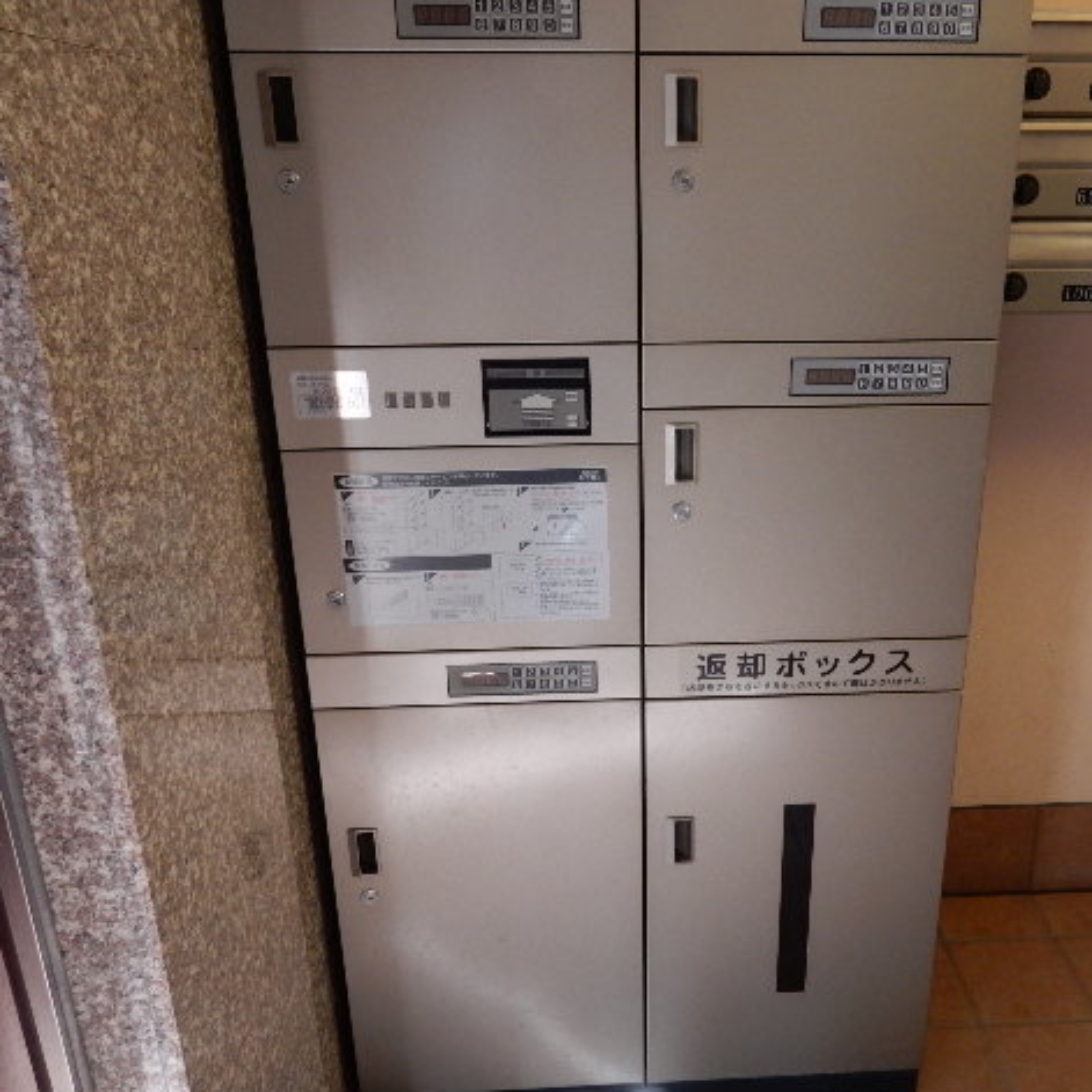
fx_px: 1071
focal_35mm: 30
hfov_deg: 53.6
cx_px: 668
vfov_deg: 54.0
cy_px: 549
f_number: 3.7
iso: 320
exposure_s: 1/30
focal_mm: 4.5
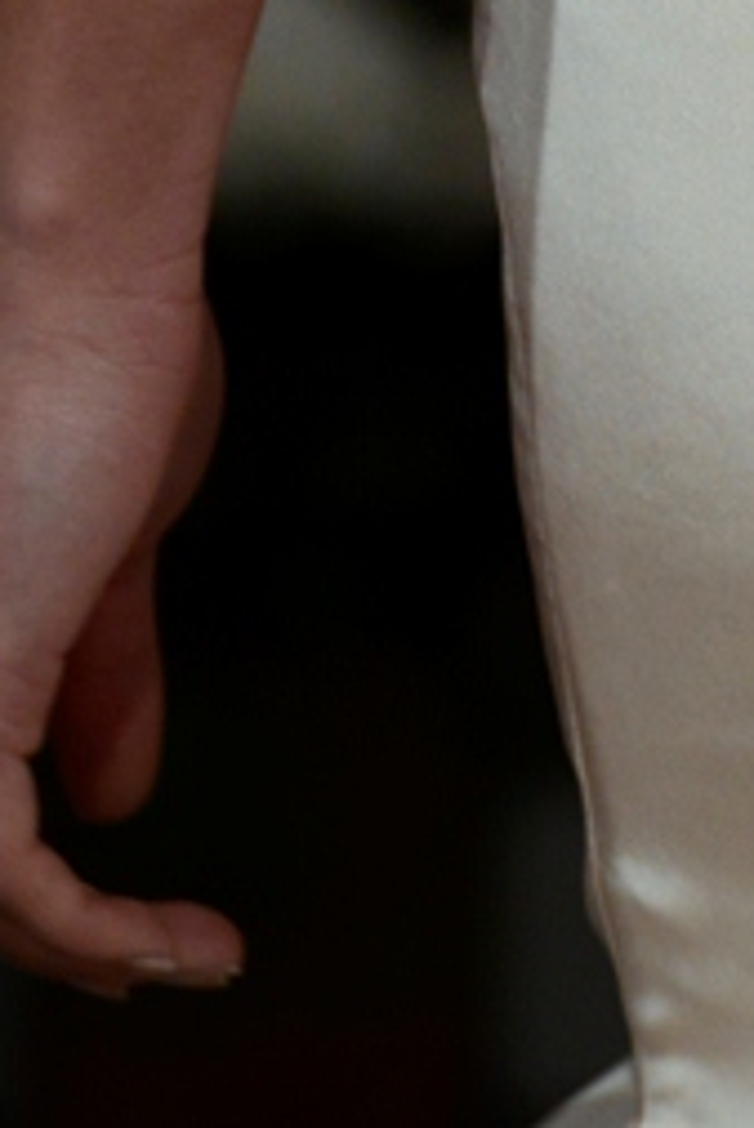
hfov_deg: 1.9
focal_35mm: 711
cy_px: -624
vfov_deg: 2.9
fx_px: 22305
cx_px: 1191
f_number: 7.1
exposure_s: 1/200
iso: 1600
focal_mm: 200
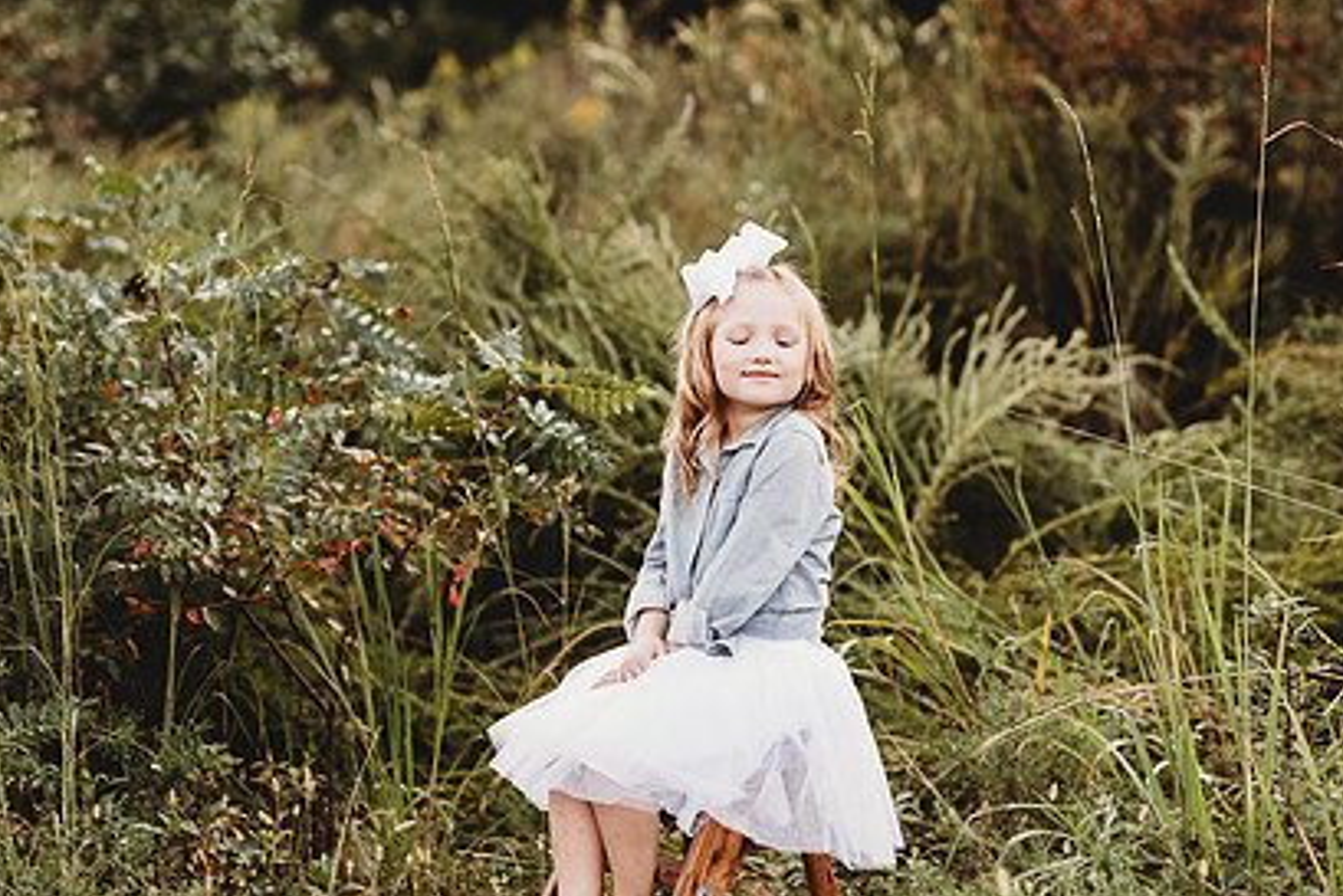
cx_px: 773
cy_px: 564
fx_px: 4814
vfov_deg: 10.6
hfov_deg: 15.9
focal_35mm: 129
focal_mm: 85
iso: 80
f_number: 2.2
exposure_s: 1/160
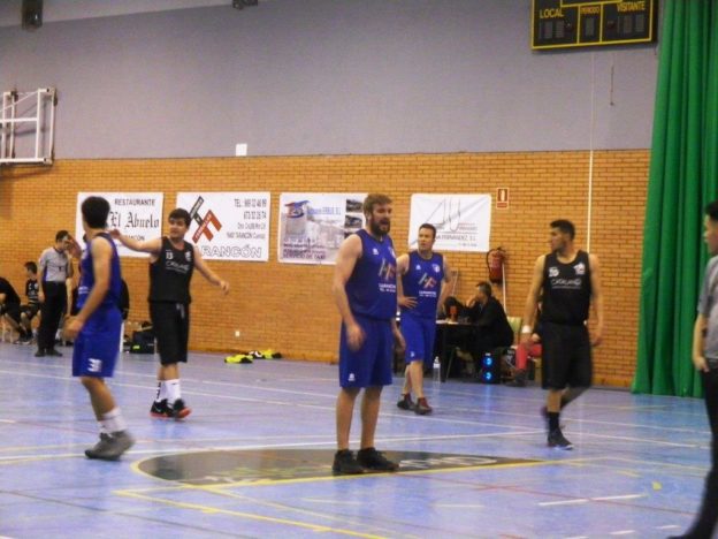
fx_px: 1888
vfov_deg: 16.2
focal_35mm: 91
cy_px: 270
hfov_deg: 21.5
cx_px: 359
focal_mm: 16.4
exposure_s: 1/30
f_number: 5
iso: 800
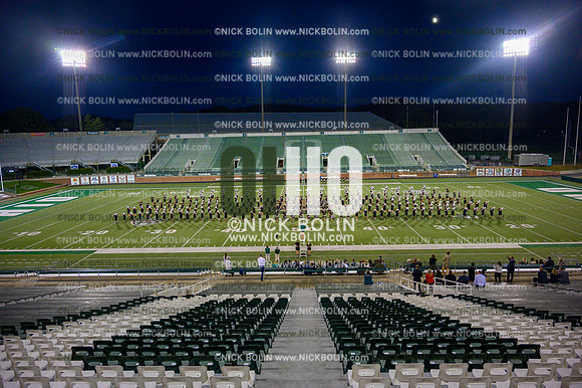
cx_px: 291
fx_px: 388
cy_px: 194
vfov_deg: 53.1
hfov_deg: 73.8
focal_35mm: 24
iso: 4000
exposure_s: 1/1000
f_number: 4
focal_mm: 24
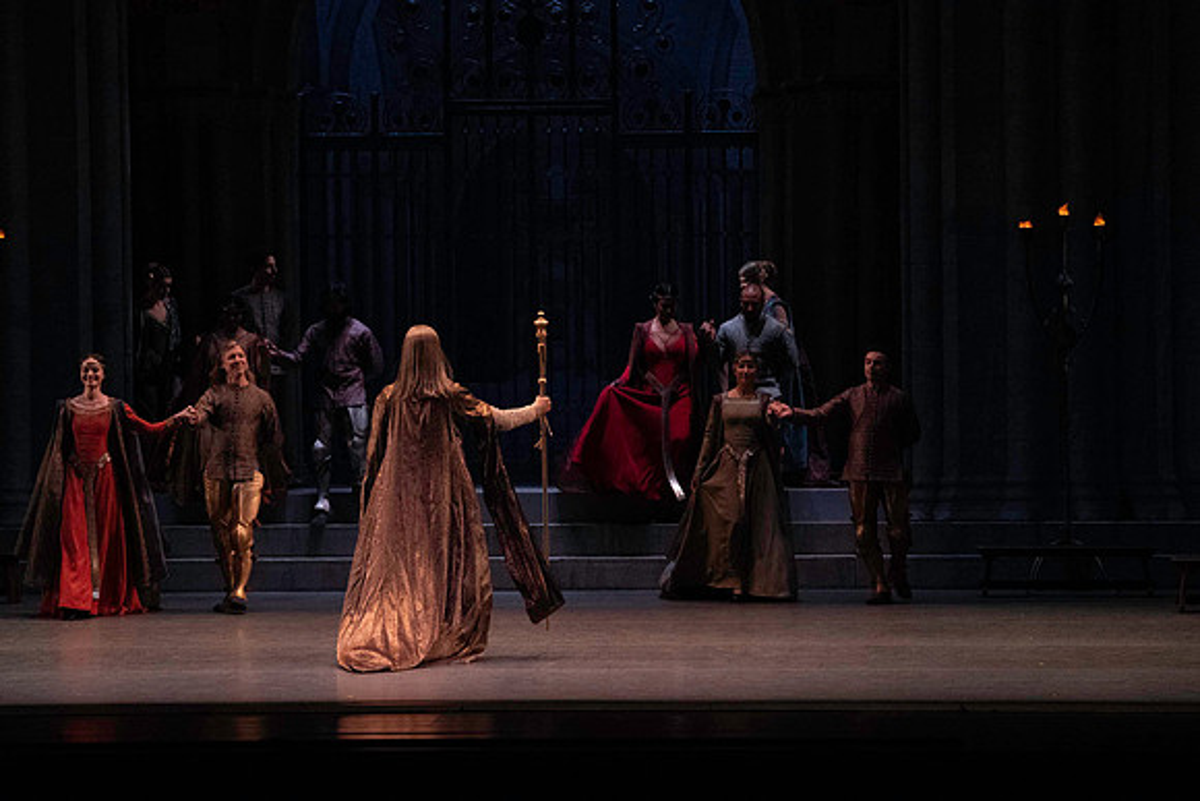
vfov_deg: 10.2
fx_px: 4468
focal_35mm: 134
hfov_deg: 15.3
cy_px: 400
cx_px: 600
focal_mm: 134
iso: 12800
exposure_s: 1/400
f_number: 7.1
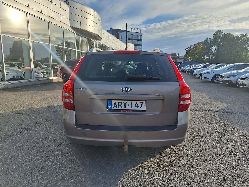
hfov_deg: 73.9
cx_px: 124
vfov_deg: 58.9
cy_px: 94
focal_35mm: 23
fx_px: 165
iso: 40
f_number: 1.8
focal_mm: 5.54
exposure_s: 1/1558
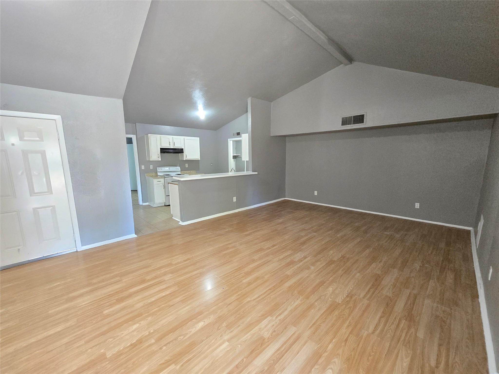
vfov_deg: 89.9
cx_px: 250
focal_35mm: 13
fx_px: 187
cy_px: 187
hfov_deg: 106.2
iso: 1250
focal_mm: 2.2
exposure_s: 1/60
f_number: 2.2
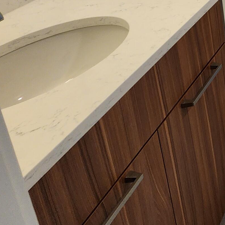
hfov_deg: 22.7
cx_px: 400
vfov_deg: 29.6
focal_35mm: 43
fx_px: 316
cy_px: -82
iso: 125
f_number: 2.2
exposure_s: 1/60
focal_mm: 2.2
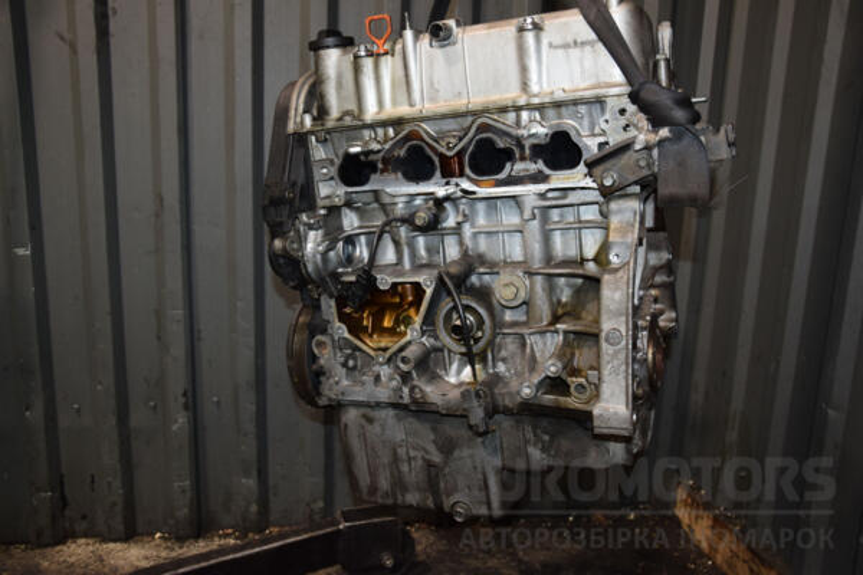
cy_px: 288
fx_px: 755
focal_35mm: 32
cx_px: 432
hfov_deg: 59.5
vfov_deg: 41.7
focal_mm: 21
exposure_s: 1/60
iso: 800
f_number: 5
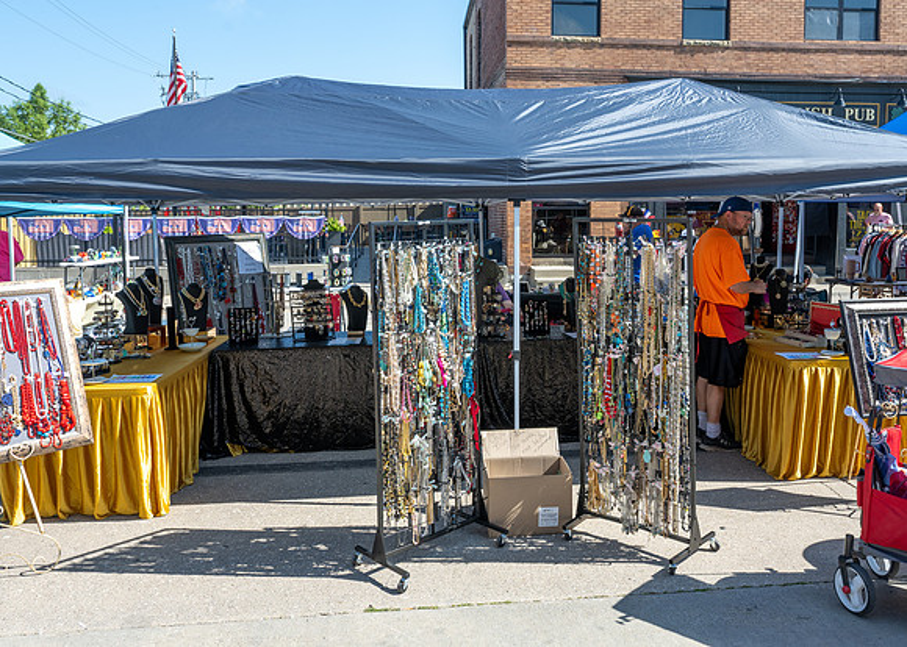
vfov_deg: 45.0
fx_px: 777
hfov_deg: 60.4
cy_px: 259
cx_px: 507
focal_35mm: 30
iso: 200
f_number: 8
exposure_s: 1/200
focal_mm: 24
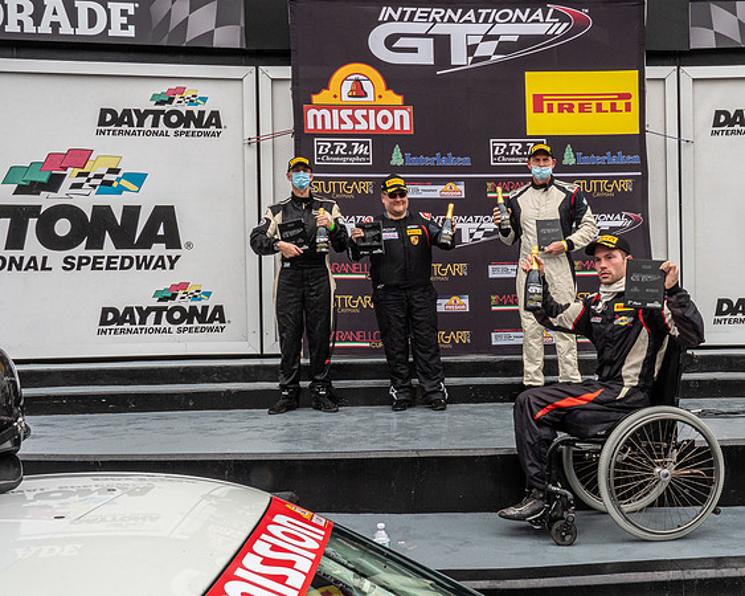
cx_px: 464
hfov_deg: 48.8
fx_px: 812
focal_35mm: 37
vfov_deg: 40.3
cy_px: 301
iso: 400
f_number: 18
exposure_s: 1/50
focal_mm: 15
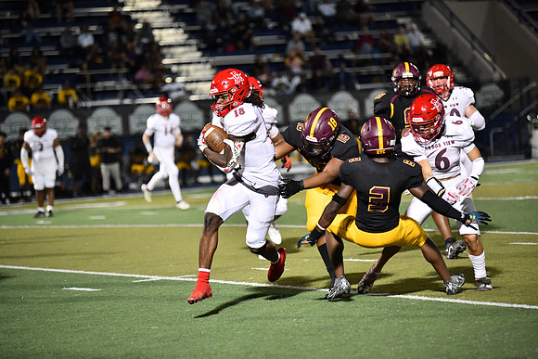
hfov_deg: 13.2
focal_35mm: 155
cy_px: 180
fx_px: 2317
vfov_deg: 8.9
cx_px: 269
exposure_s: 1/1250
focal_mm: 155
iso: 5000
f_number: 2.8
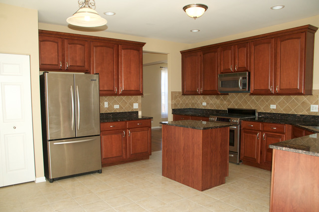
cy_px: 106
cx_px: 160
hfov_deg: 67.4
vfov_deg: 47.8
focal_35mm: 27
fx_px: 239
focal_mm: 18
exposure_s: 1/125
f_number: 9
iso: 500
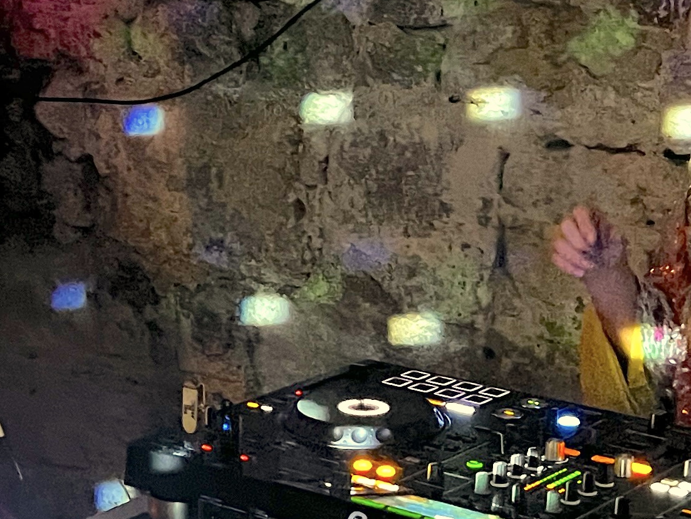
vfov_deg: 15.5
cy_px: 389
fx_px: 1897
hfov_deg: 20.6
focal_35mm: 95
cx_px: 320
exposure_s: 1/27
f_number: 1.5
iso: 1000
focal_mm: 5.7
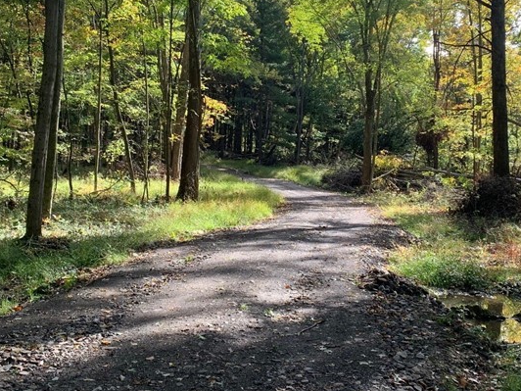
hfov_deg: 38.2
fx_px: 753
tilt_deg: +1.8
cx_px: 277
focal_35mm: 50
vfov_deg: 29.0
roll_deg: -3.0
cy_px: 147
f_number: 1.8
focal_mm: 4.25
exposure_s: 1/251
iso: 25
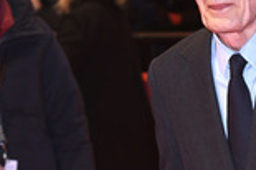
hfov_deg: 10.0
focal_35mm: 204
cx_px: 235
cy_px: 122
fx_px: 1449
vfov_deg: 6.7
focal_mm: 70
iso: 1250
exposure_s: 1/400
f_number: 4
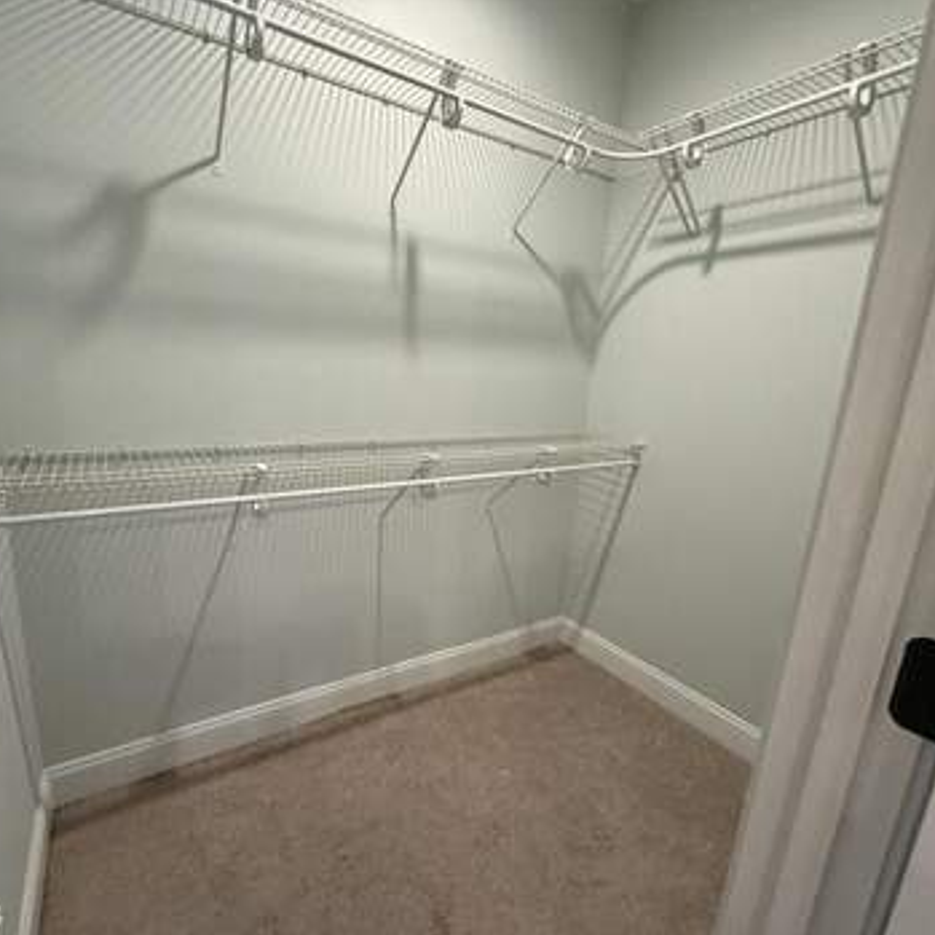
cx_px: 429
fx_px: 520
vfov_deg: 84.0
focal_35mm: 17
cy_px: 477
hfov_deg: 83.8
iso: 320
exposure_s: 1/60
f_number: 2.2
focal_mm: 2.22
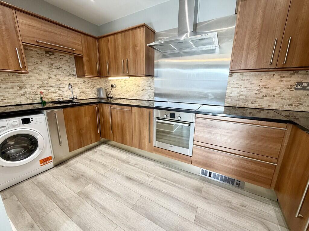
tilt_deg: -11.6
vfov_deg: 85.7
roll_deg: -1.1
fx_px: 125
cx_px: 154
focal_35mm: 14
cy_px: 116
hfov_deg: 102.1
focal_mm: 2.22
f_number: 2.2
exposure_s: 1/100
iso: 200
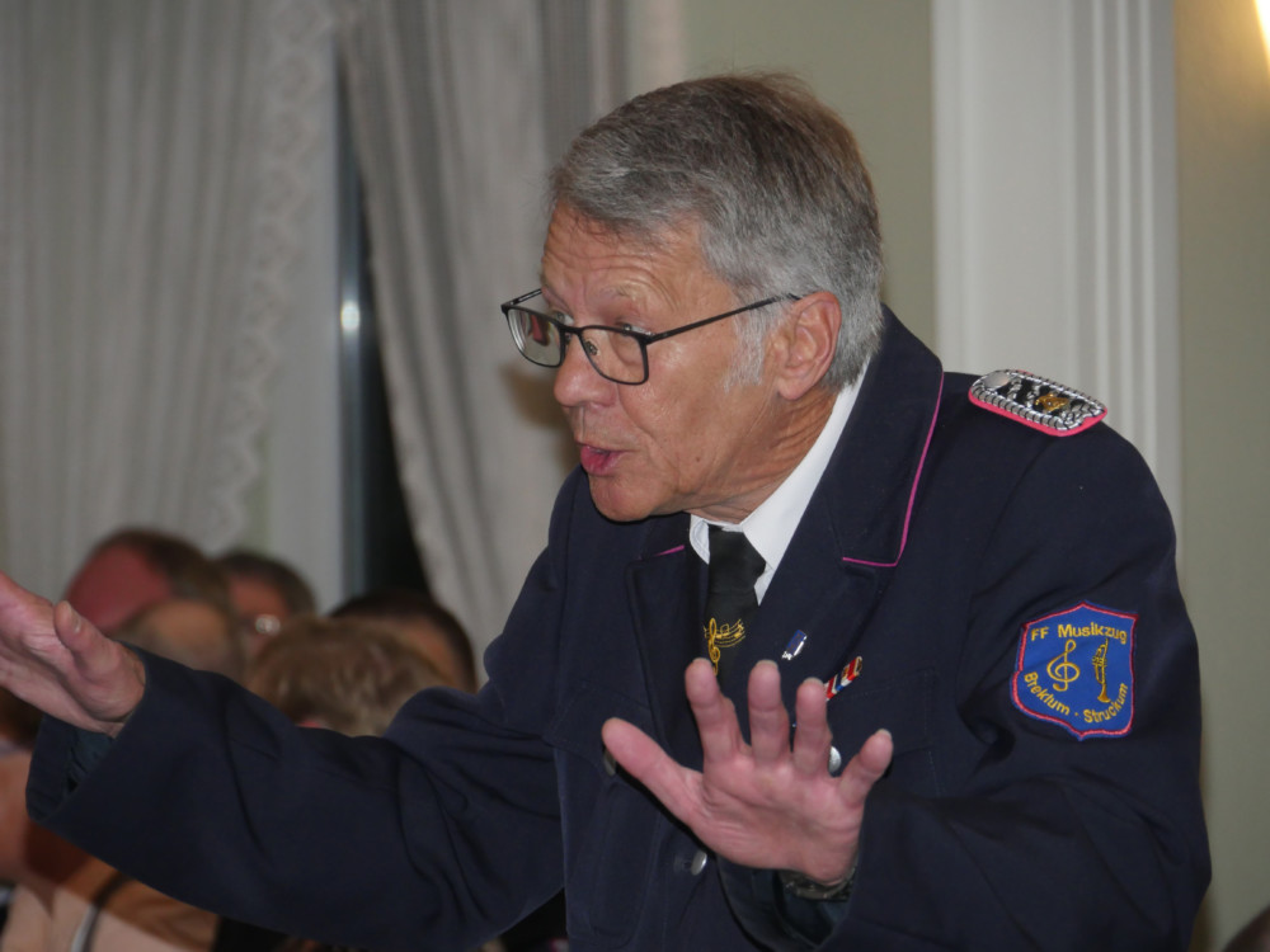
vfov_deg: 5.7
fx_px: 9612
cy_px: 476
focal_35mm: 262
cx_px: 635
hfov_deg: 7.6
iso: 1250
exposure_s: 1/60
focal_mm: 131
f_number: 5.8
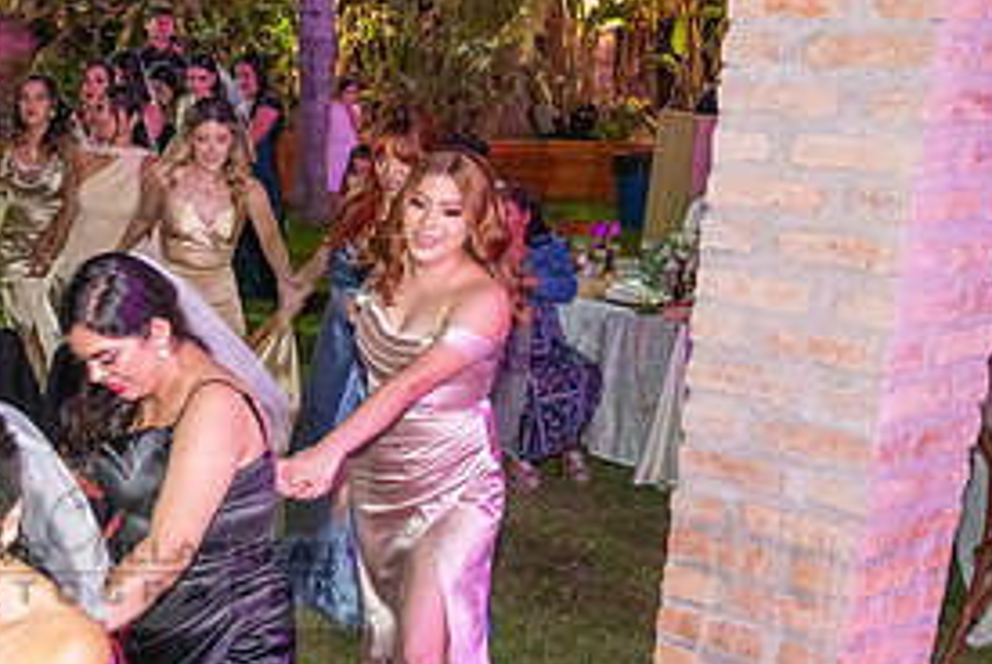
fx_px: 1627
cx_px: 65
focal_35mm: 59
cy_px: 543
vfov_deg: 22.7
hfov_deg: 32.0
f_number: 5
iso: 2500
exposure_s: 1/80
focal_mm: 28
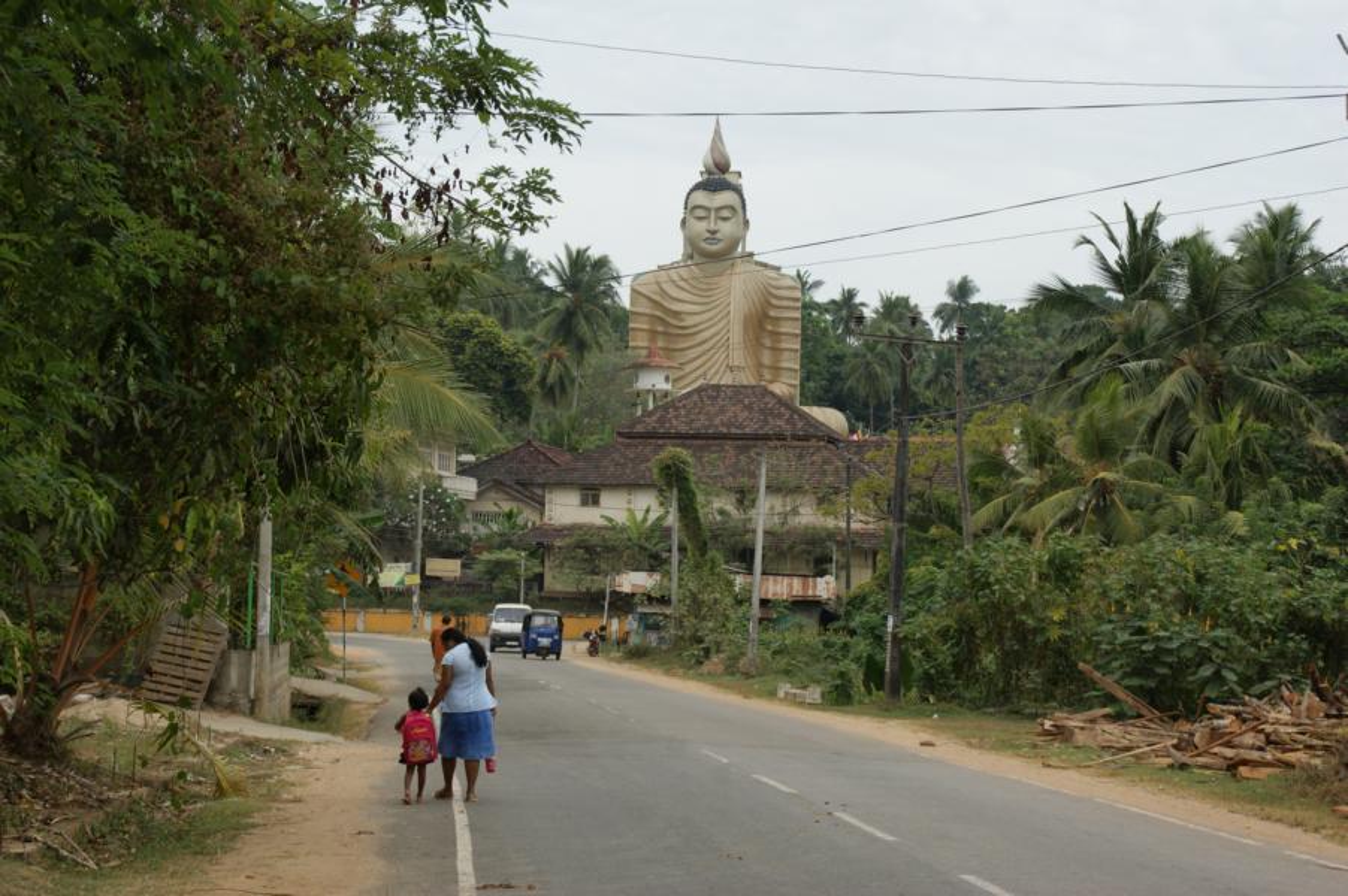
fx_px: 3087
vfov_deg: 16.5
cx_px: 674
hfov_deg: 24.6
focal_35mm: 82
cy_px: 448
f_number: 11
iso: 100
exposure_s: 1/125
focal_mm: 55
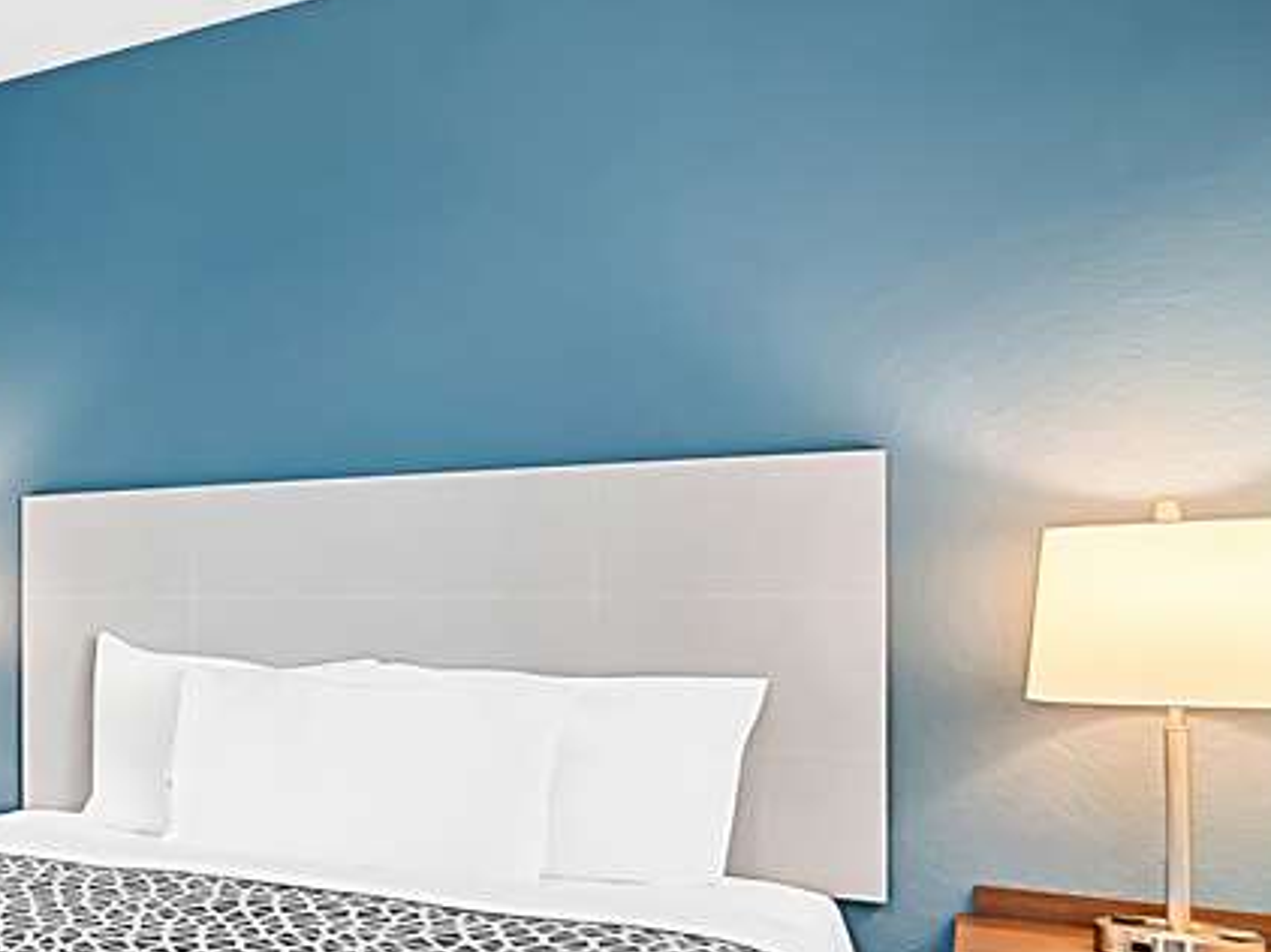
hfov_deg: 51.3
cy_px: 735
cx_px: 8
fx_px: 1027
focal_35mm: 28
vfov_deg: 47.5
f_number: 8
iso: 500
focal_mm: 12
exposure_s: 1/25
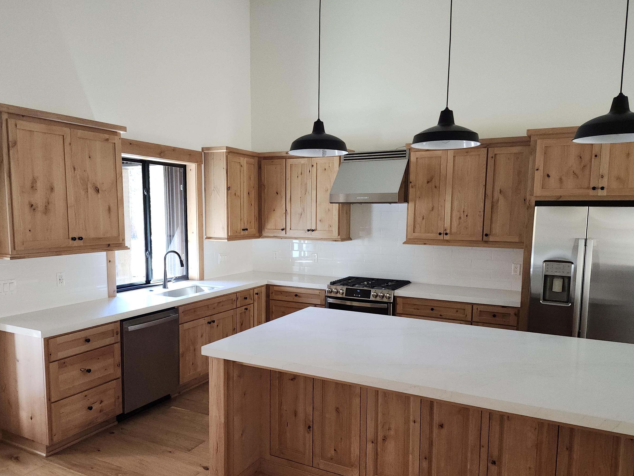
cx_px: 307
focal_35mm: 26
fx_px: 476
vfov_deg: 53.0
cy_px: 263
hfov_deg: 67.3
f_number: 1.8
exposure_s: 1/120
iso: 500
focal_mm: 5.54
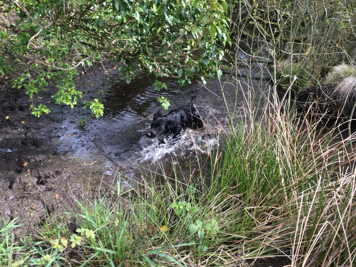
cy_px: 134
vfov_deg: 48.2
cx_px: 178
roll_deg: -0.7
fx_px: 298
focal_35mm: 29
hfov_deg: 61.7
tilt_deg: -25.2
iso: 32
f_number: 2.2
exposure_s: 1/181
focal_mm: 4.15
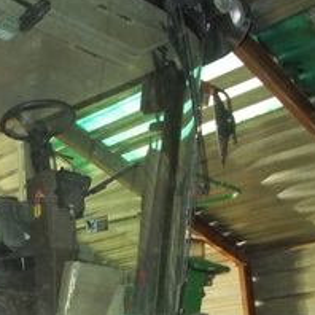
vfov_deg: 26.3
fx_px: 649
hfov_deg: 25.5
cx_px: -21
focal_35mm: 63
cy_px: 290
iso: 640
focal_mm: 4.6
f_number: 3.2
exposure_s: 1/25
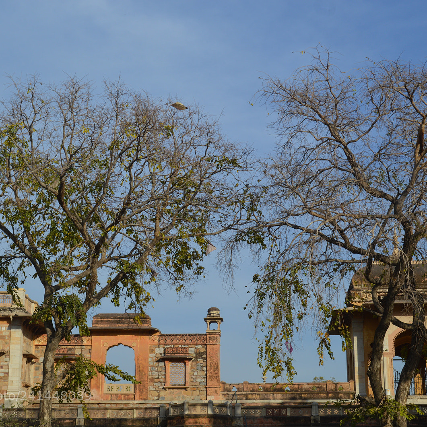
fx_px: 1019
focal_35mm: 73
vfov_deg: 23.7
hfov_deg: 23.7
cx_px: 203
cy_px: 213
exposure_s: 1/250
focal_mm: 38
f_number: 8
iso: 100
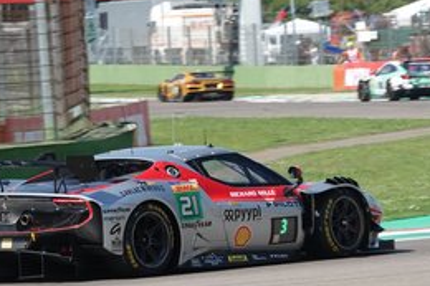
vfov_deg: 3.7
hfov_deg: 5.6
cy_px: 195
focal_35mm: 371
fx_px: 4428
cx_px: 266
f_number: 4
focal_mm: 78.39
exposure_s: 1/1000
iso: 125
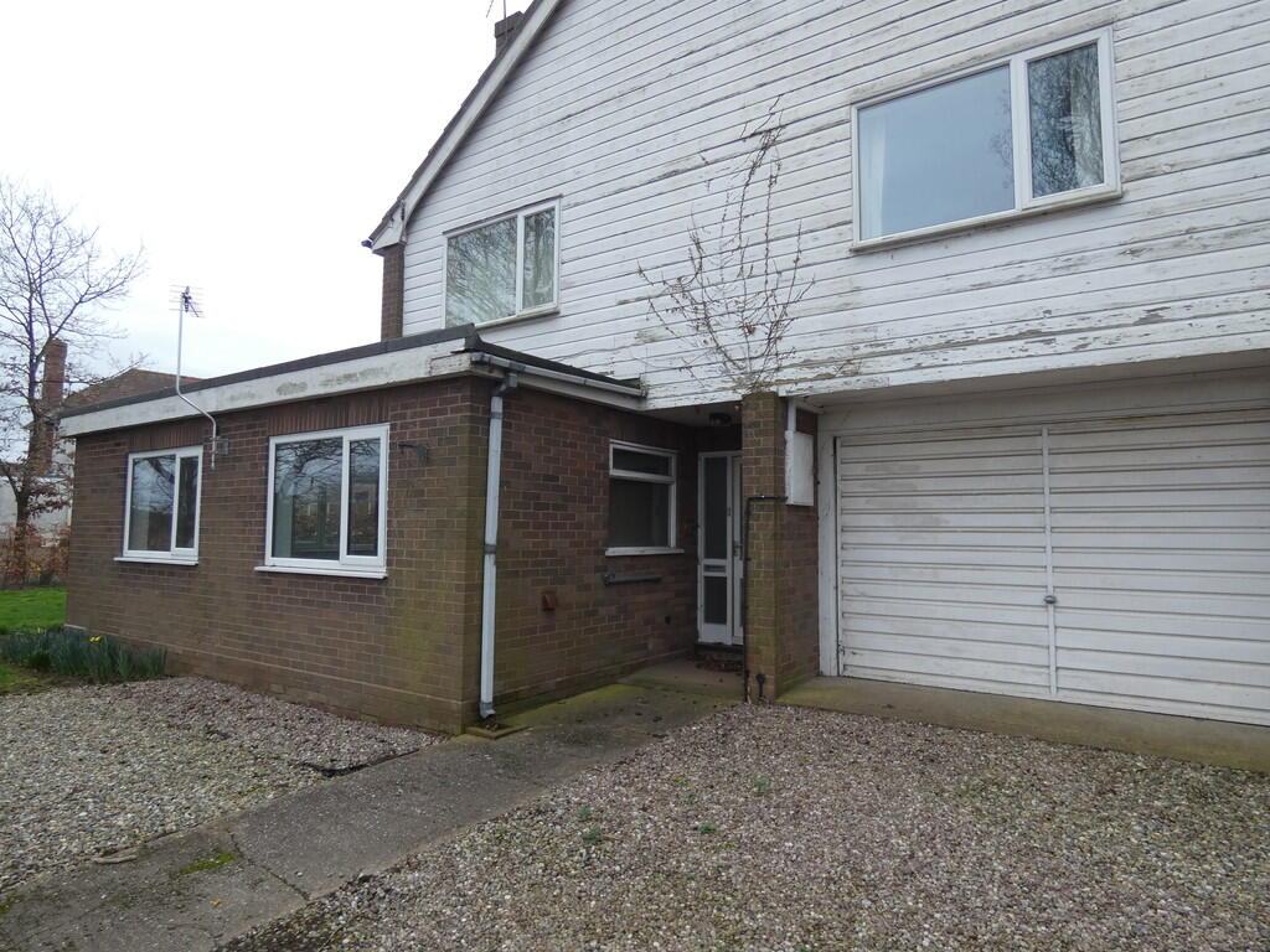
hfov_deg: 81.7
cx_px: 635
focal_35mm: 20
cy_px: 476
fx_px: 734
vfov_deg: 66.0
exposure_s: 1/100
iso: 80
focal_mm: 3.6
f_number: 2.8
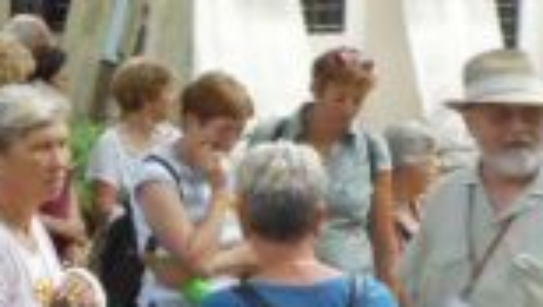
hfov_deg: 15.1
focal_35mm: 136
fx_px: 1960
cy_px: 109
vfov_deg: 8.9
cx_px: -138
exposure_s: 1/80
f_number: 3.7
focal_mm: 4.5
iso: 80
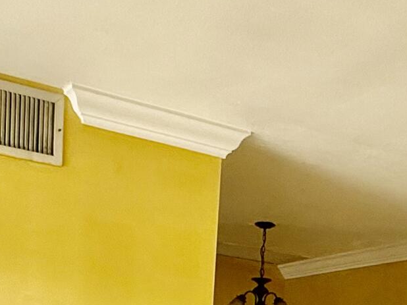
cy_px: 449
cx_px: 255
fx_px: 799
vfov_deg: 19.1
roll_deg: -3.8
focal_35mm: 68
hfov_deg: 28.5
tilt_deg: -3.5
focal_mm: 2.22
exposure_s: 1/99
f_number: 2.2
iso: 250
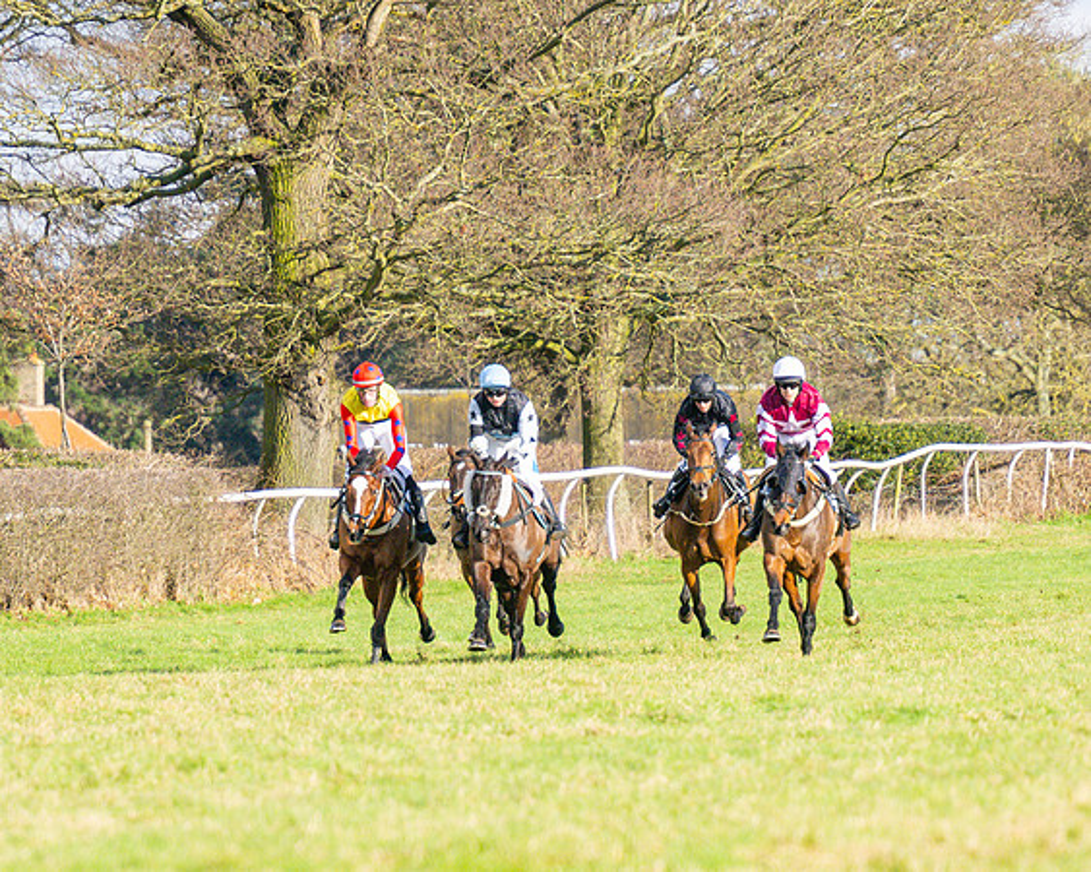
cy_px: 468
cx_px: 598
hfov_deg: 4.1
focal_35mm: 467
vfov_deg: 3.3
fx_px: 15088
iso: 400
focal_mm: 195
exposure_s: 1/3200
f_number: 4
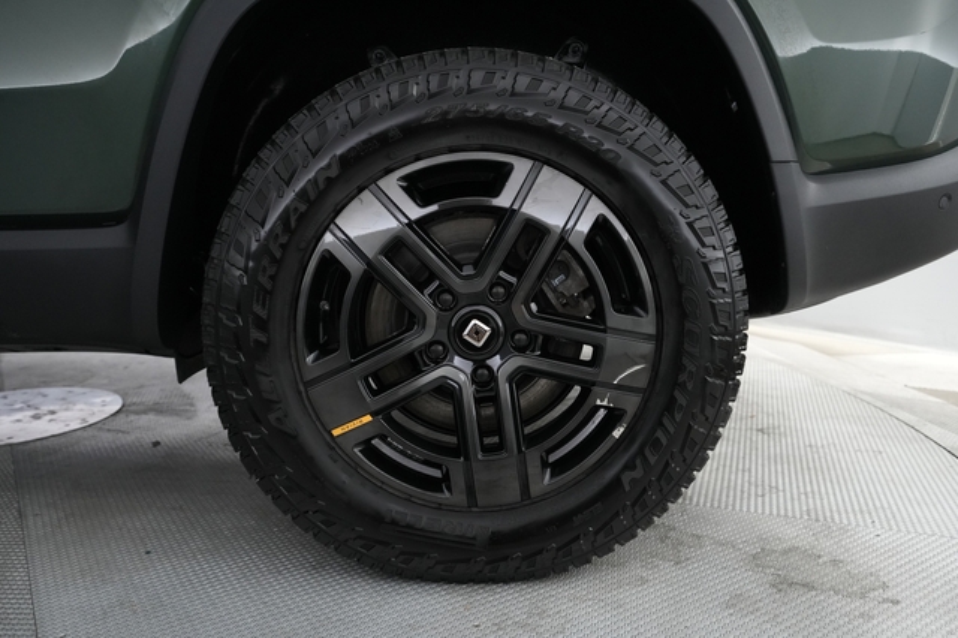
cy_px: 319
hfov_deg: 65.5
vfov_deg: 46.4
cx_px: 479
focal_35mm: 28
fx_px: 745
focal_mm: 28
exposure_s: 1/125
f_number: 4
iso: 4000
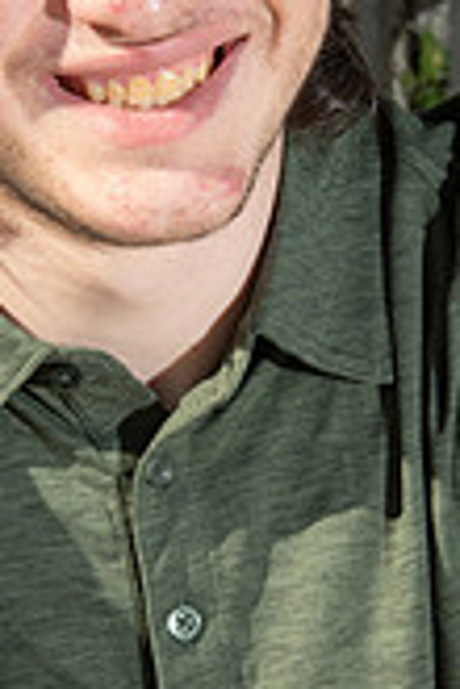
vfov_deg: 5.6
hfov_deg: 3.7
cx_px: 192
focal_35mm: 369
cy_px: 438
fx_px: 7072
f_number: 14
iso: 400
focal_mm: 135
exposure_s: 1/160
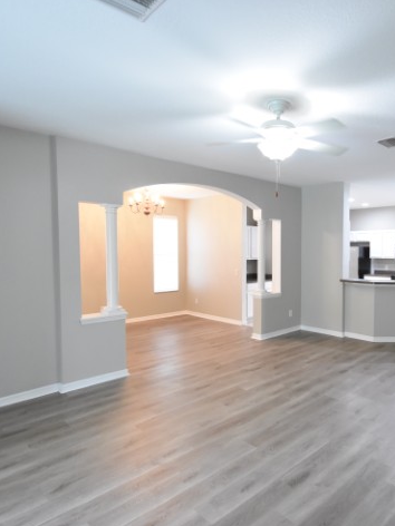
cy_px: 263
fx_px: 335
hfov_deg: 59.2
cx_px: 274
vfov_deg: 76.4
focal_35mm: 22
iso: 2200
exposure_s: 1/60
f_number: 3.5
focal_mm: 10
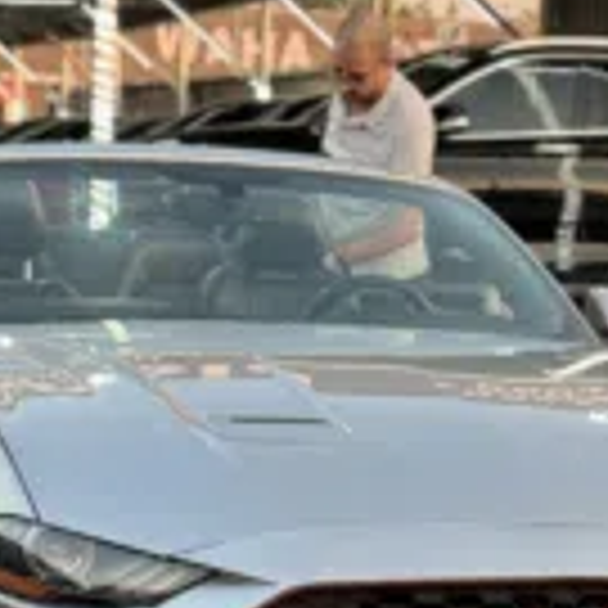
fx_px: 2504
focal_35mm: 126
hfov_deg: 13.8
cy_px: 784
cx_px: 306
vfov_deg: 13.4
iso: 64
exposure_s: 1/143
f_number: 1.78
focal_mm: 6.86
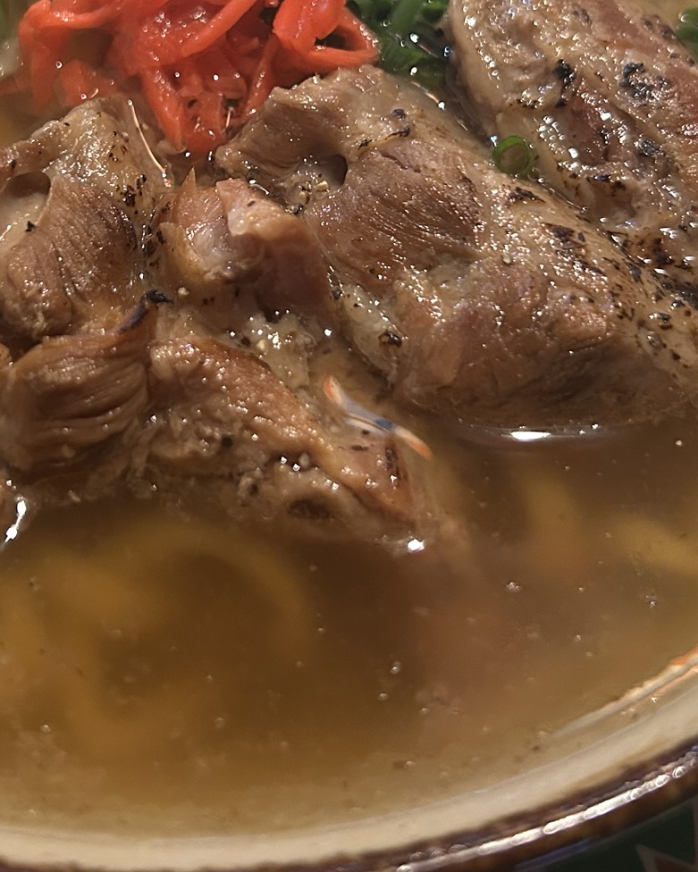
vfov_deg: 35.3
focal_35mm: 52
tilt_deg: -49.6
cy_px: 226
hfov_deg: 29.0
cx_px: 238
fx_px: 1343
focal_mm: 5.7
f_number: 1.5
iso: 500
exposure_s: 1/33
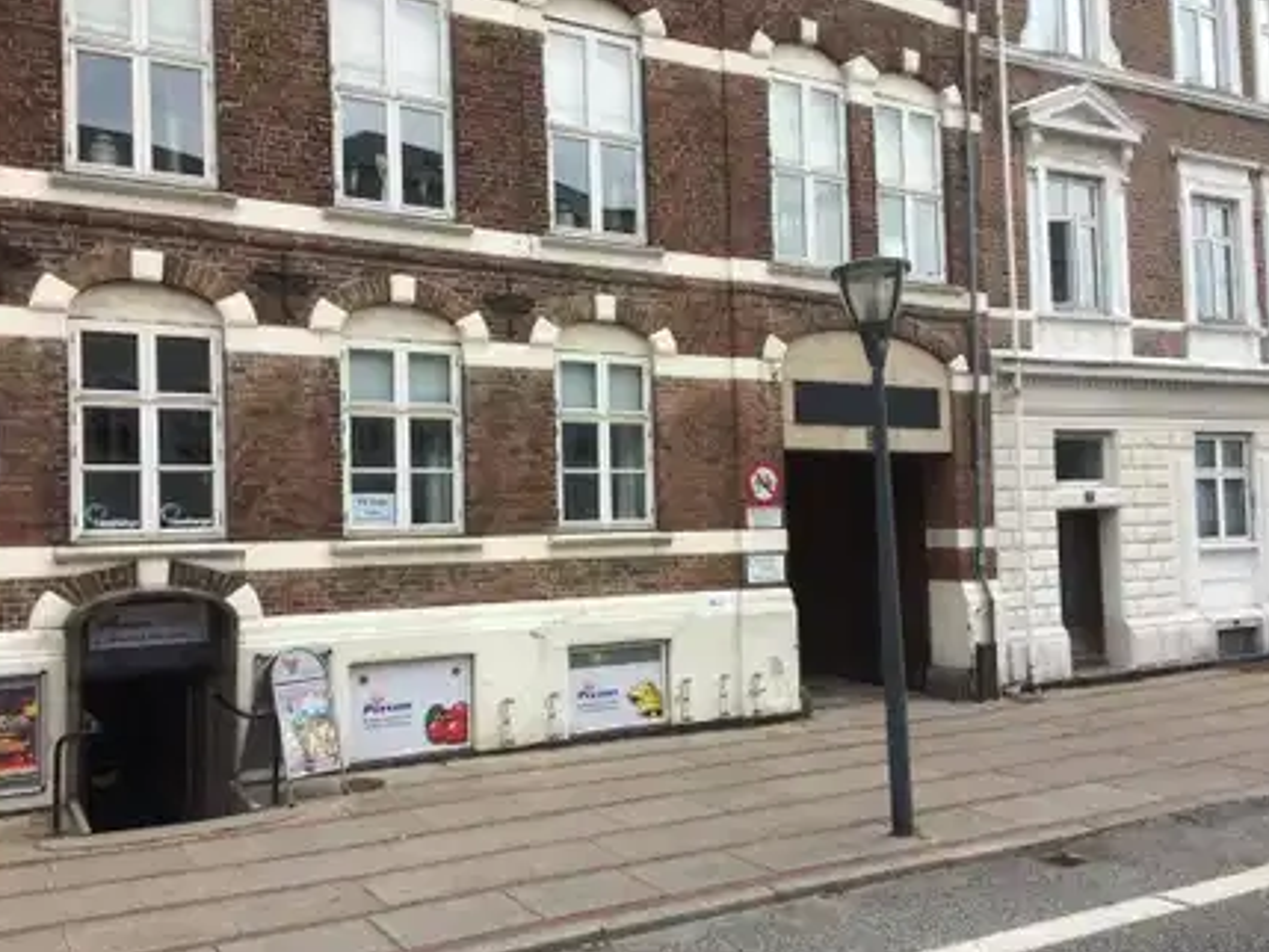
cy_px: 480
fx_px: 1100
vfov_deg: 46.8
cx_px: 630
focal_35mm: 30
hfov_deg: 59.9
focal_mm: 4.15
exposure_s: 1/1368
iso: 32
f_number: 2.2
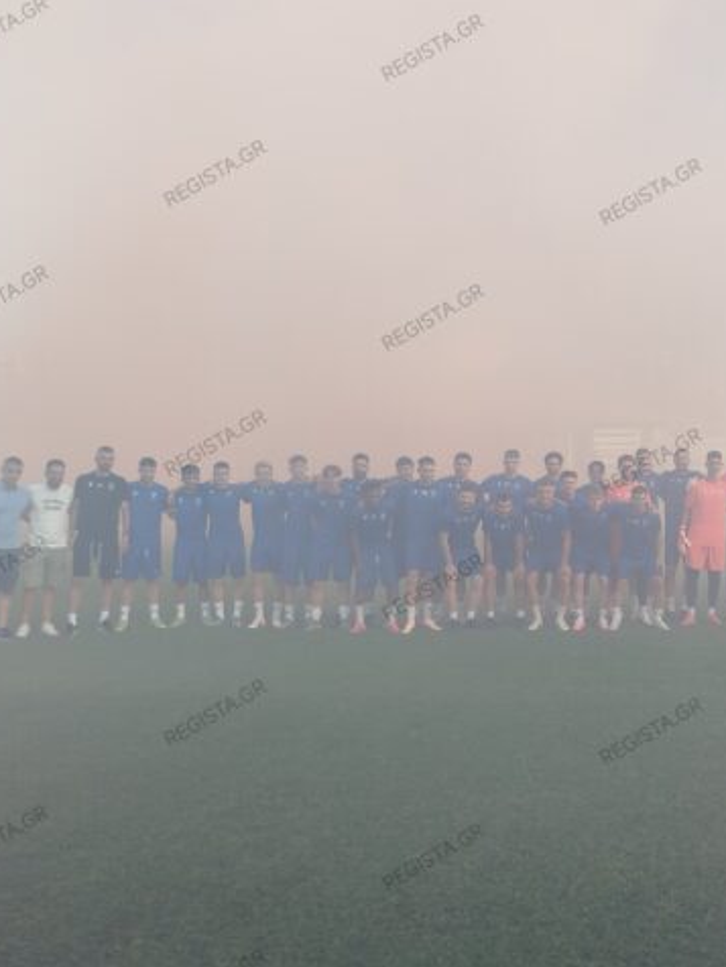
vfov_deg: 47.9
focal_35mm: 39
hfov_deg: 35.5
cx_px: 594
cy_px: 481
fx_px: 1091
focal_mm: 5.31
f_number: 1.7
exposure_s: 1/357
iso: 50
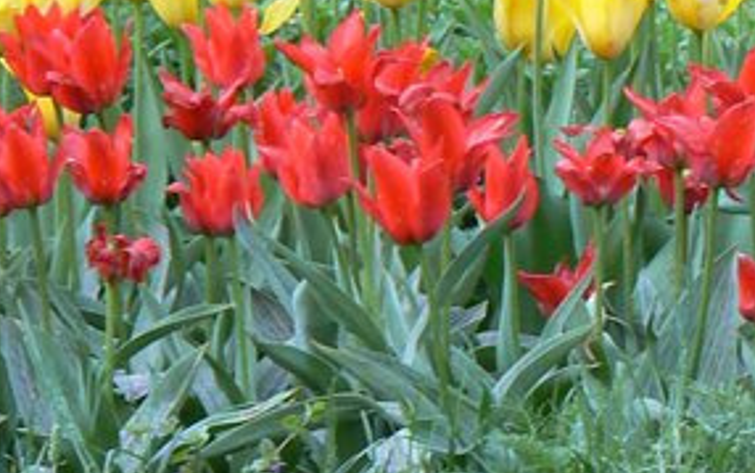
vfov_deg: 3.6
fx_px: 7534
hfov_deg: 5.7
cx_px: 861
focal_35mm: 366
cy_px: 591
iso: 100
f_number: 3.2
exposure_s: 1/50
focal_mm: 19.5
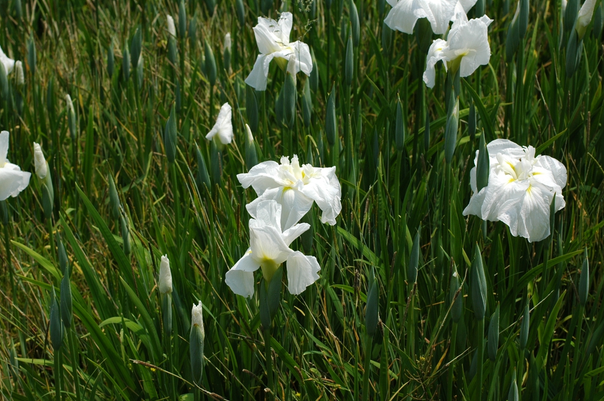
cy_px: 204
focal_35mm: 79
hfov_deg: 25.7
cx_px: 295
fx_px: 1324
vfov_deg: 17.2
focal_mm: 50
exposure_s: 1/500
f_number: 8
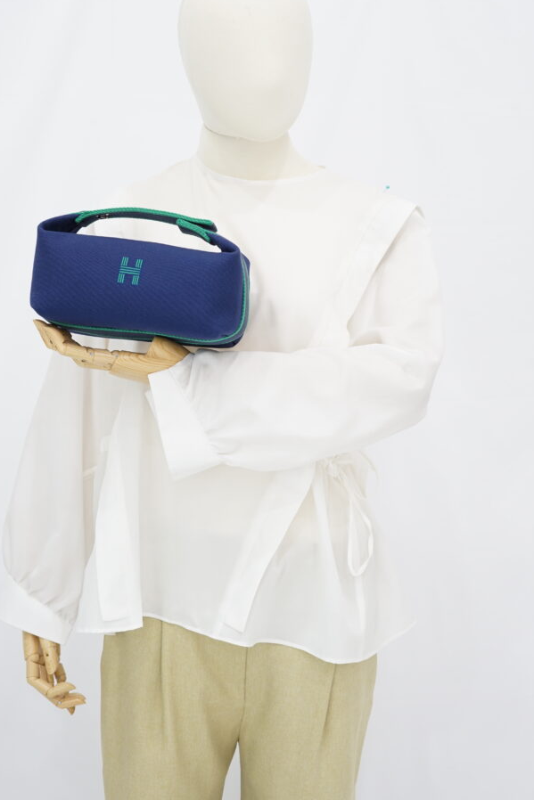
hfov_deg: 23.8
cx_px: 252
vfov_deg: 35.0
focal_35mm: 57
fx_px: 1268
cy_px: 358
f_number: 6.3
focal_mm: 50
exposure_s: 1/6
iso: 640
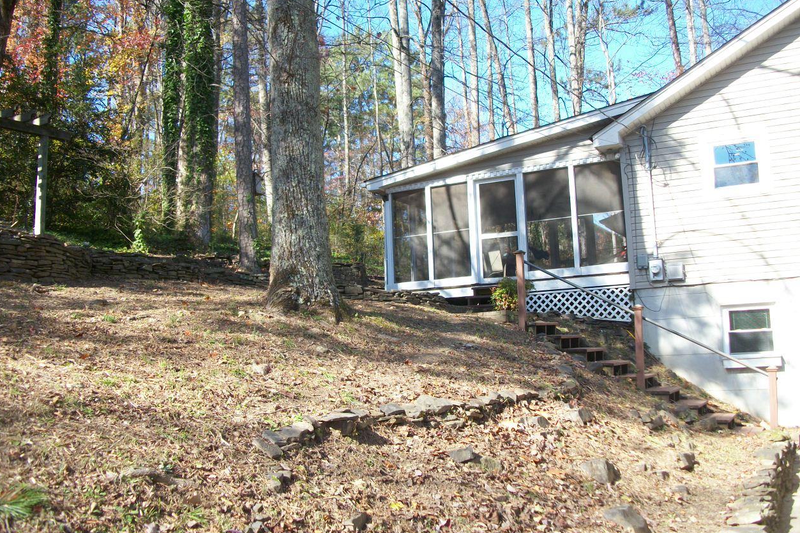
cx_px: 392
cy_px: 267
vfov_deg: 38.9
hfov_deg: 55.8
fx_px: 755
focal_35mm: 34
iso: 80
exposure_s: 1/320
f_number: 2.9
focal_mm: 5.7
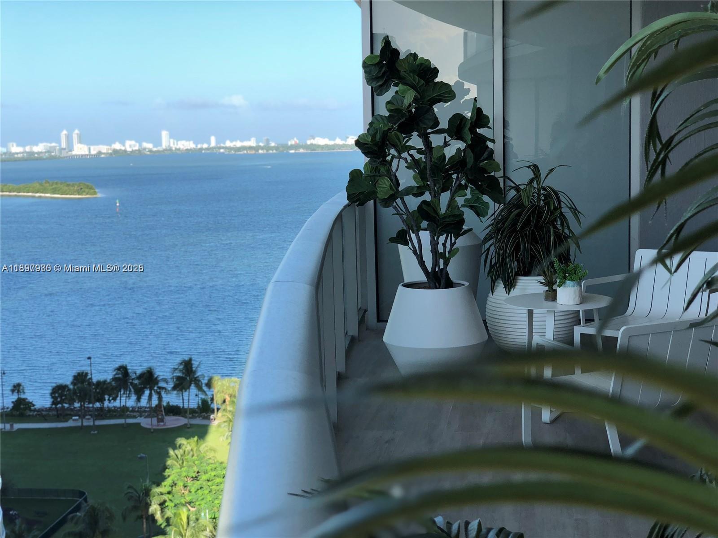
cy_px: 269
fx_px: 1079
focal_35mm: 52
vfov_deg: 28.0
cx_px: 359
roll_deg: +2.2
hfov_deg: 36.8
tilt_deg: -6.9
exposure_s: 1/445
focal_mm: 6
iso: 16
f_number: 2.4
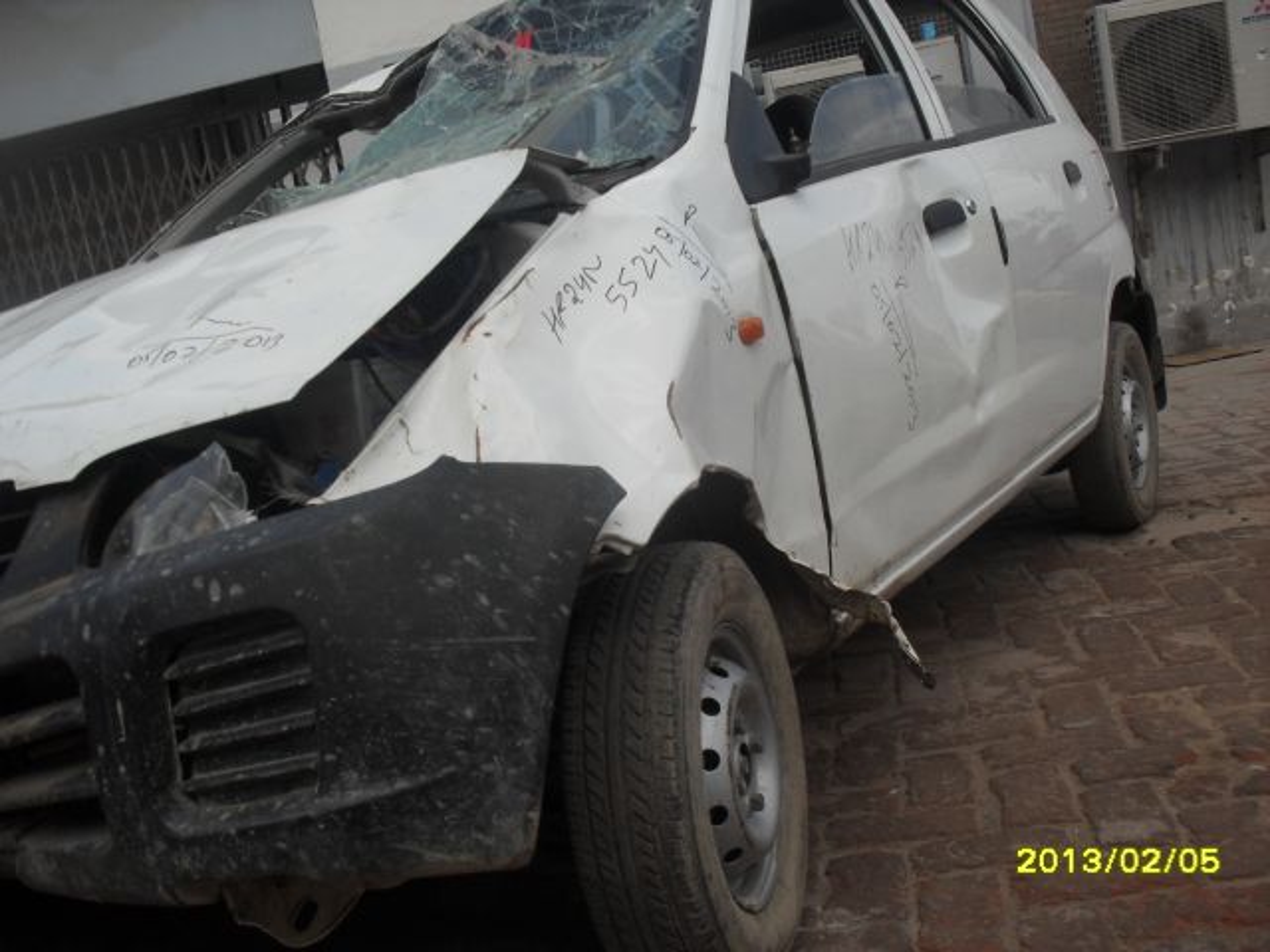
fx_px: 1394
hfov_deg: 49.0
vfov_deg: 37.7
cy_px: 476
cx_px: 635
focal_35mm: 38
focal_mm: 6.3
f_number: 8.3
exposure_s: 1/180
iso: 80
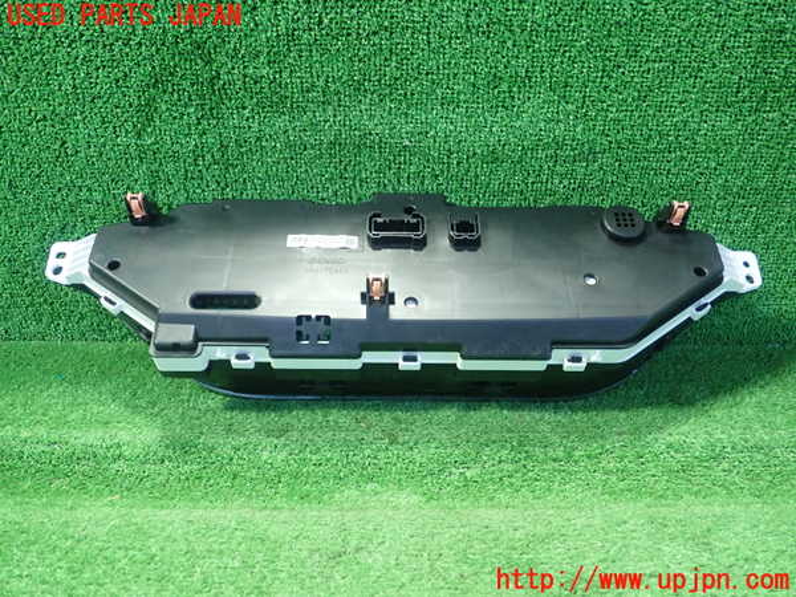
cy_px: 298
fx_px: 690
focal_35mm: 30
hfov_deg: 60.0
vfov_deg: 46.8
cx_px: 398
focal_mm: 5.5
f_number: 2.3
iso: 800
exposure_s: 1/100
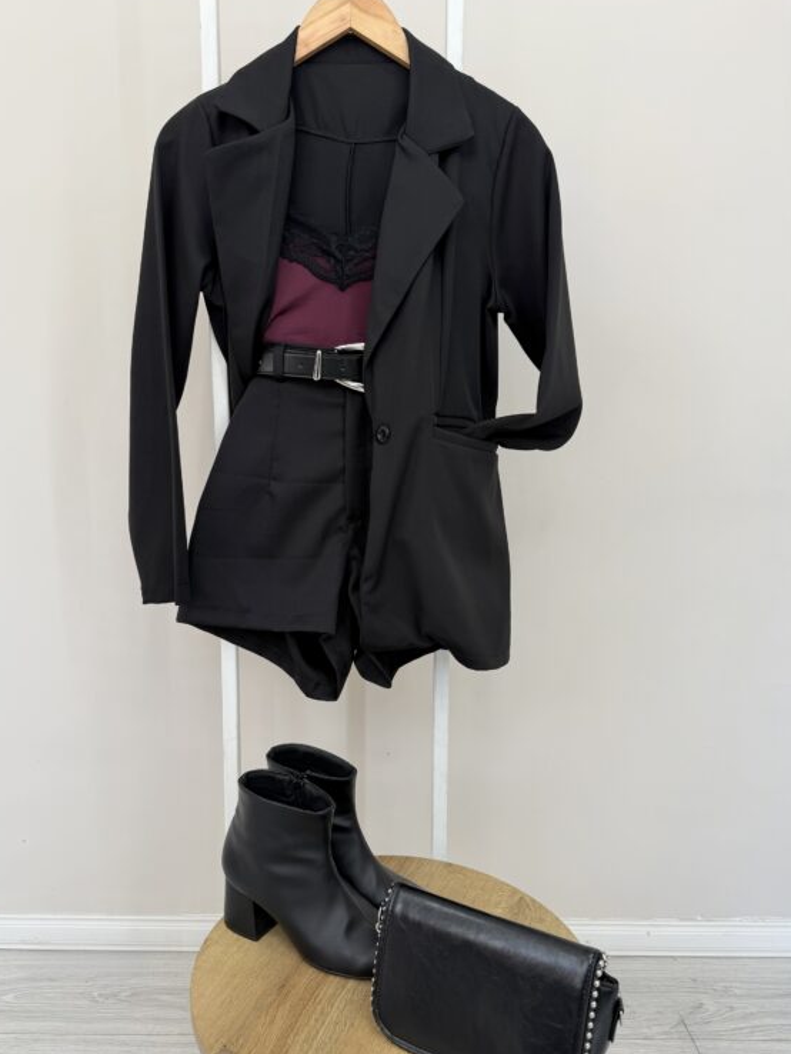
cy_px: 554
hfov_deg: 53.0
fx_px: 792
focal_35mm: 26
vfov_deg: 67.2
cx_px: 366
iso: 64
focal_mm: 6.76
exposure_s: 1/121
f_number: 1.78
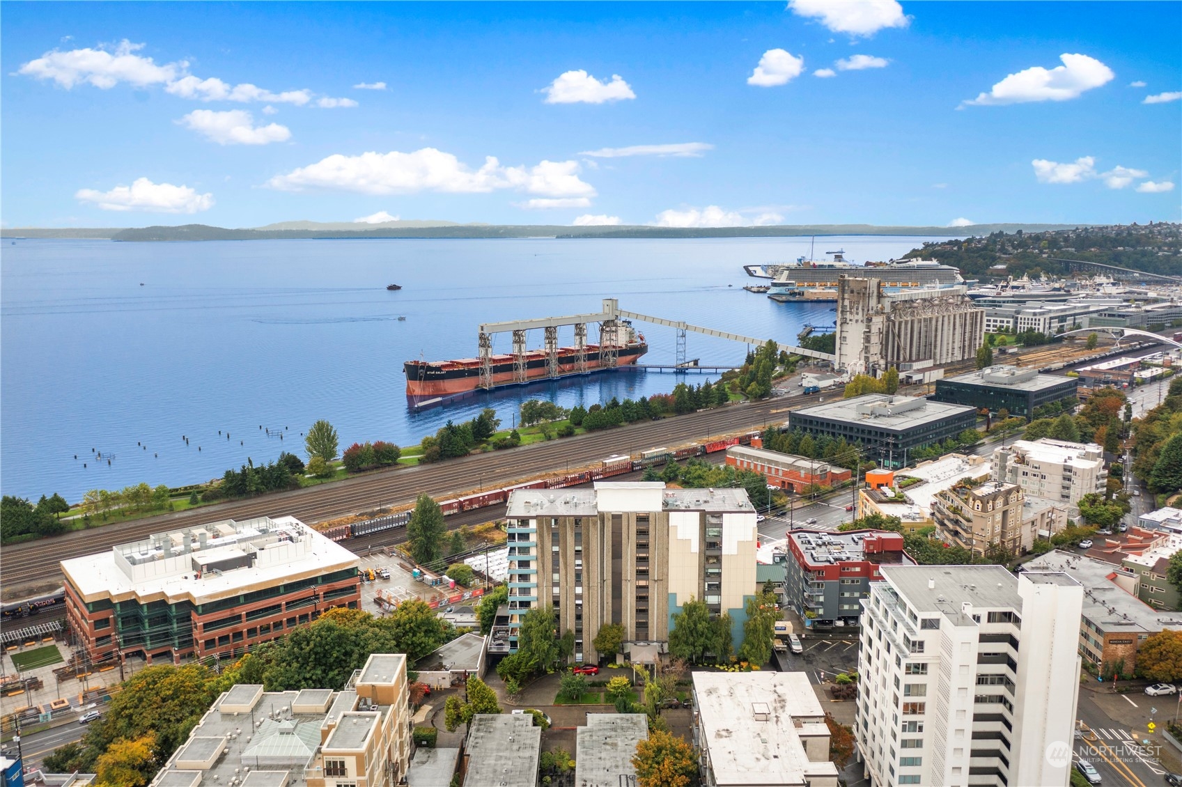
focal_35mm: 28
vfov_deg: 46.4
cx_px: 591
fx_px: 919
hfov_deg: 65.5
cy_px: 394
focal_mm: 10.26
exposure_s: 1/200
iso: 100
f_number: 2.8
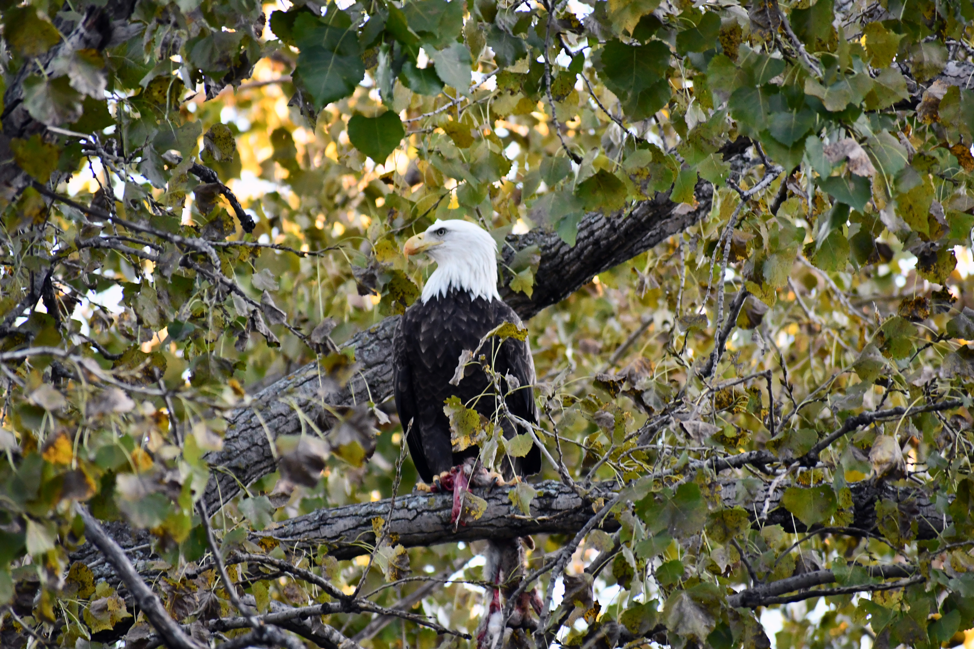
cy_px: 324
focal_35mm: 450
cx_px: 487
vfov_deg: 3.1
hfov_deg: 4.6
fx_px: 12174
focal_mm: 300
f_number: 6.3
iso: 3200
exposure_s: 1/400
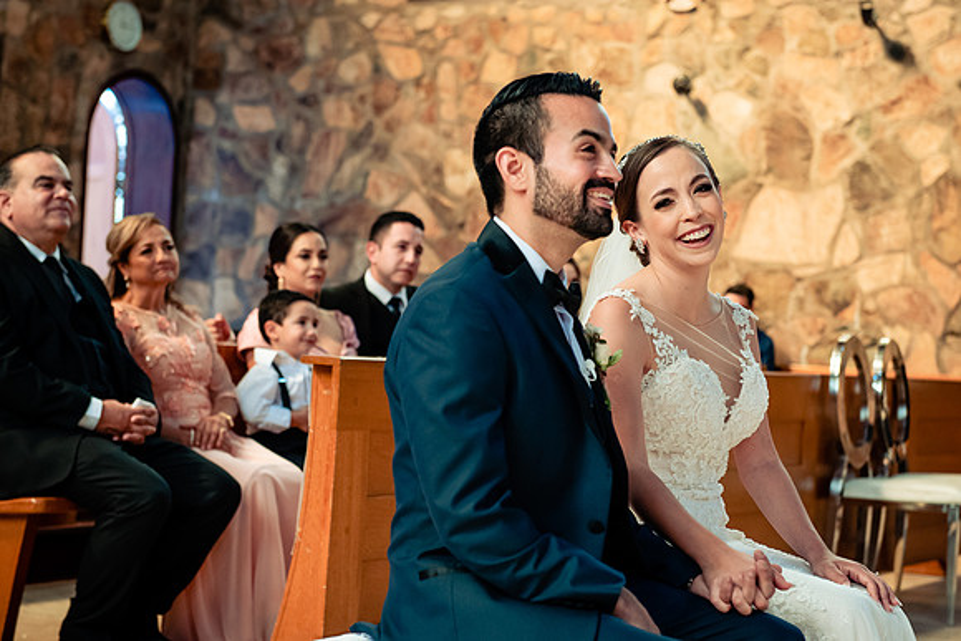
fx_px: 2053
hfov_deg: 26.3
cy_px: 312
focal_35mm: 77
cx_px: 514
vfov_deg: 17.7
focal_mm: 70
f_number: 4
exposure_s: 1/320
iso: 1600
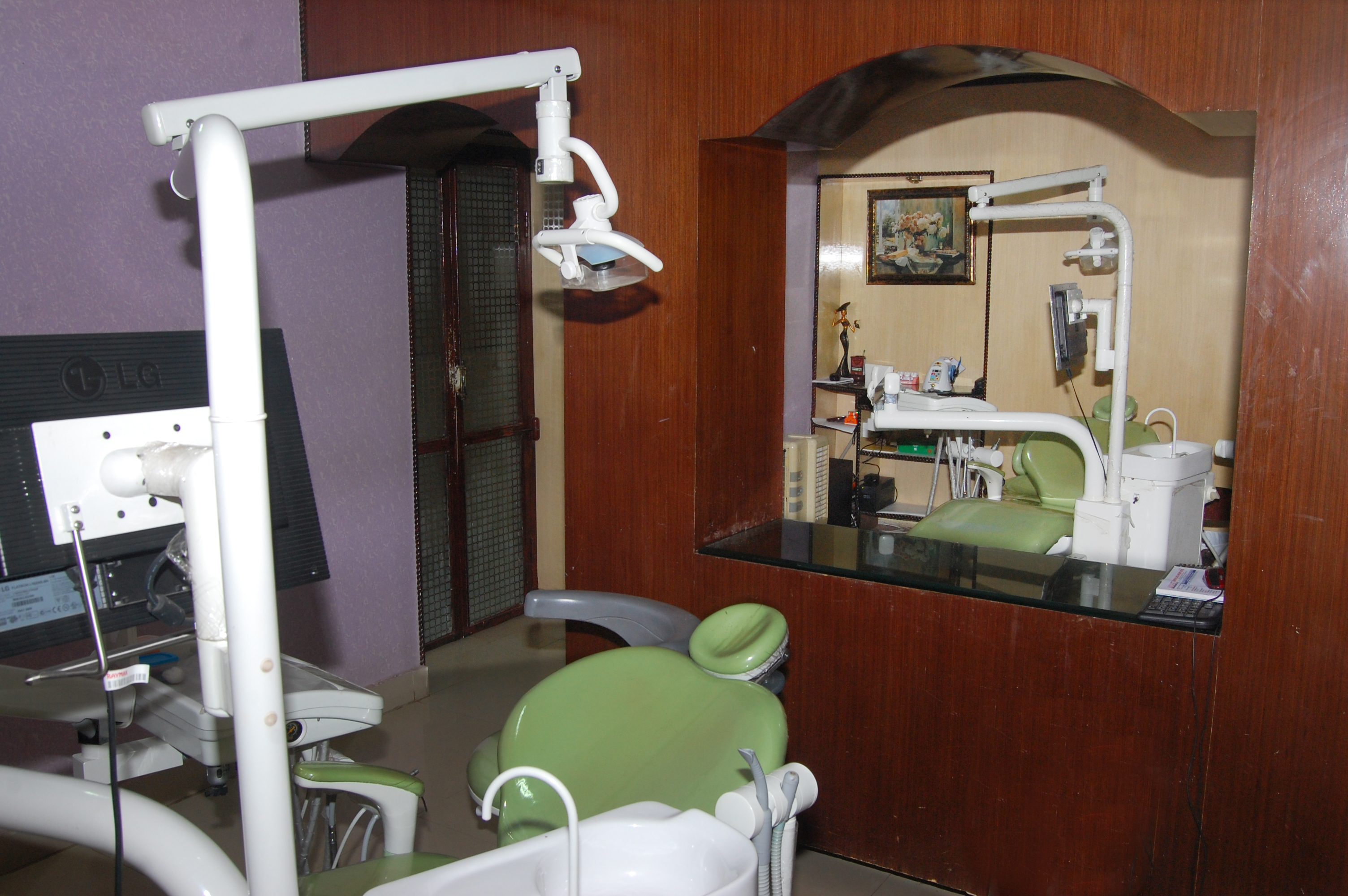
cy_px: 448
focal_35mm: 30
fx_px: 1122
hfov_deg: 62.0
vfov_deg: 43.5
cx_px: 674
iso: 400
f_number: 8
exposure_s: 1/40
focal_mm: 20
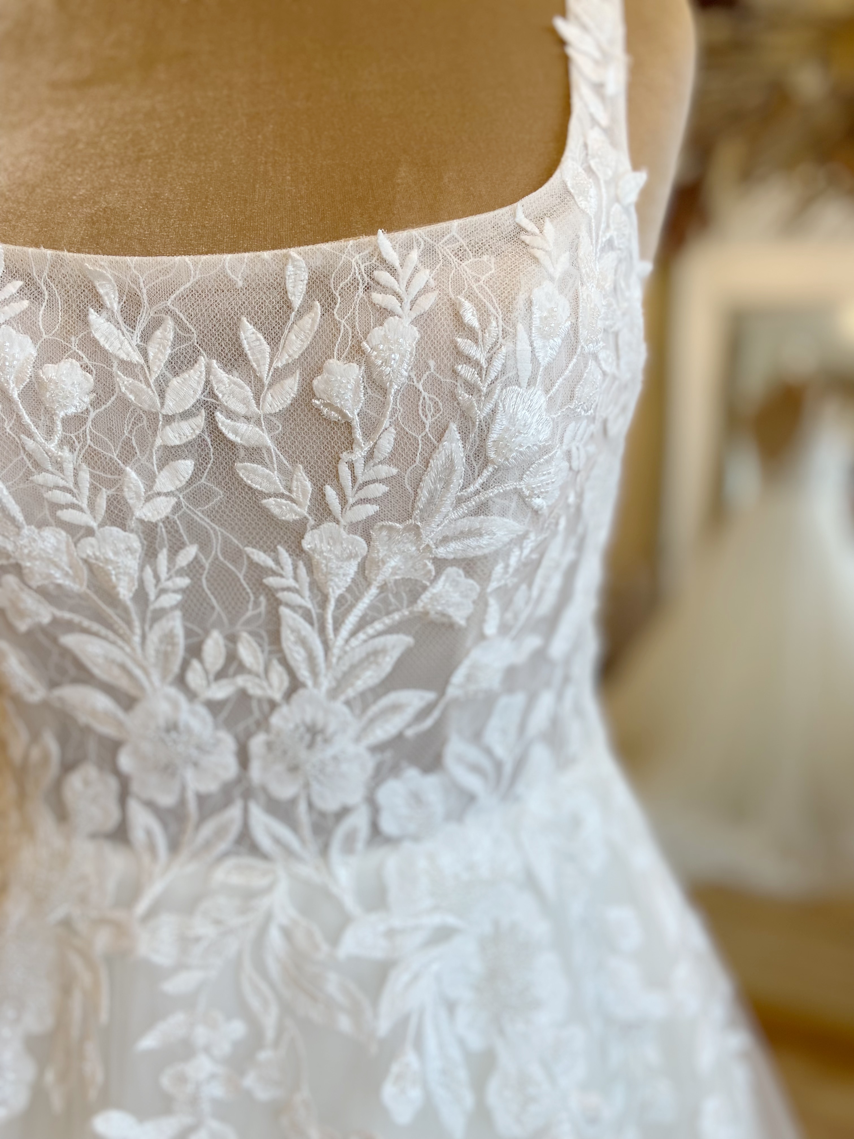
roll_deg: -1.0
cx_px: 427
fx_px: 855
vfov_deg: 67.3
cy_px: 570
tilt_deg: -8.0
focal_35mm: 26
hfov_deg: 53.1
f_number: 1.8
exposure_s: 1/122
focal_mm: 4.25
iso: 64
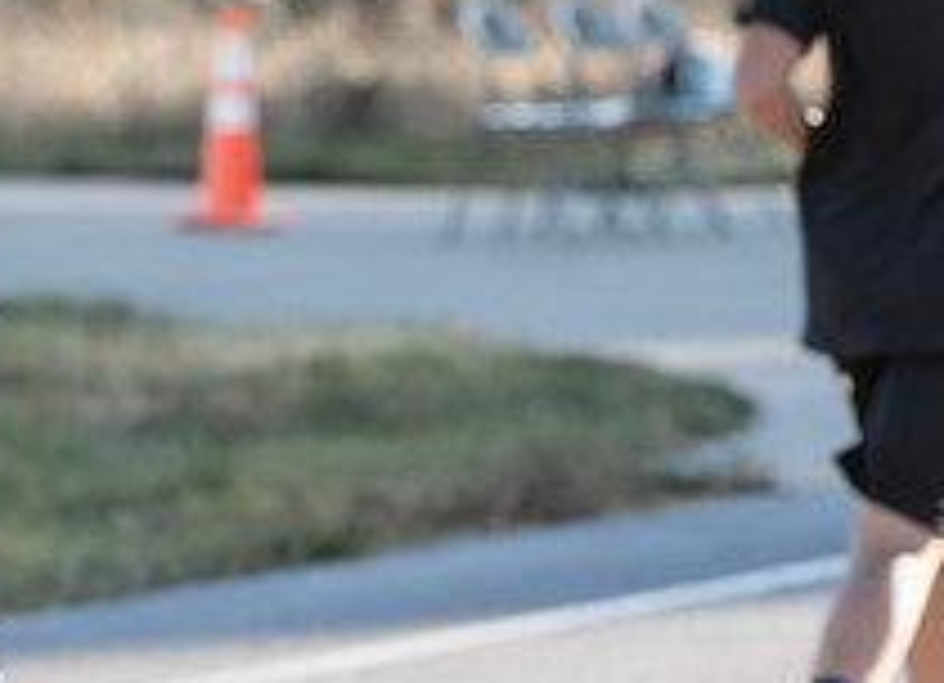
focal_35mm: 368
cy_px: -106
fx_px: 9911
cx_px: -396
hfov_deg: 5.4
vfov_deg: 3.9
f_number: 2.8
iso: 100
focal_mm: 70
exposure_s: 1/500
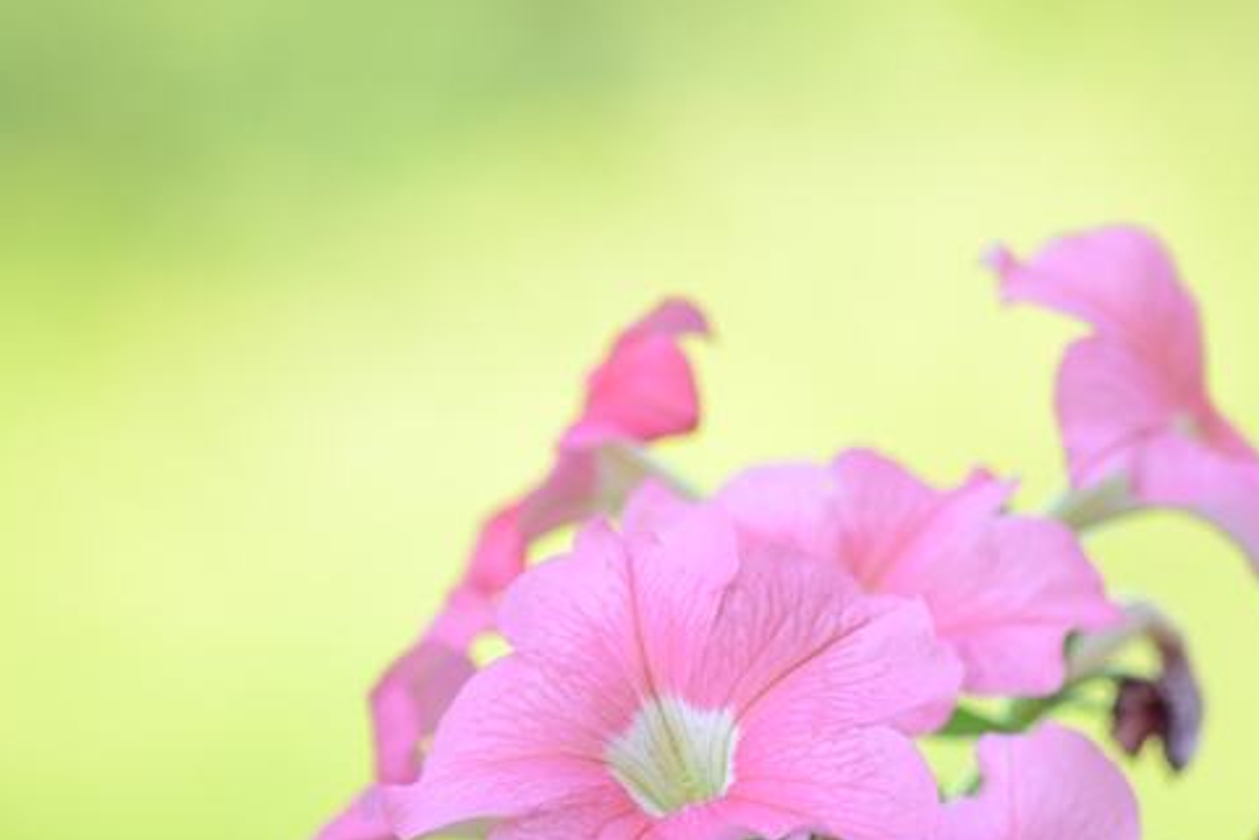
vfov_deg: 2.0
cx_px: 704
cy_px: 599
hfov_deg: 2.9
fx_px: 24556
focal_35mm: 702
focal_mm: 300
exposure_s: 1/160
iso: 400
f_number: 5.6
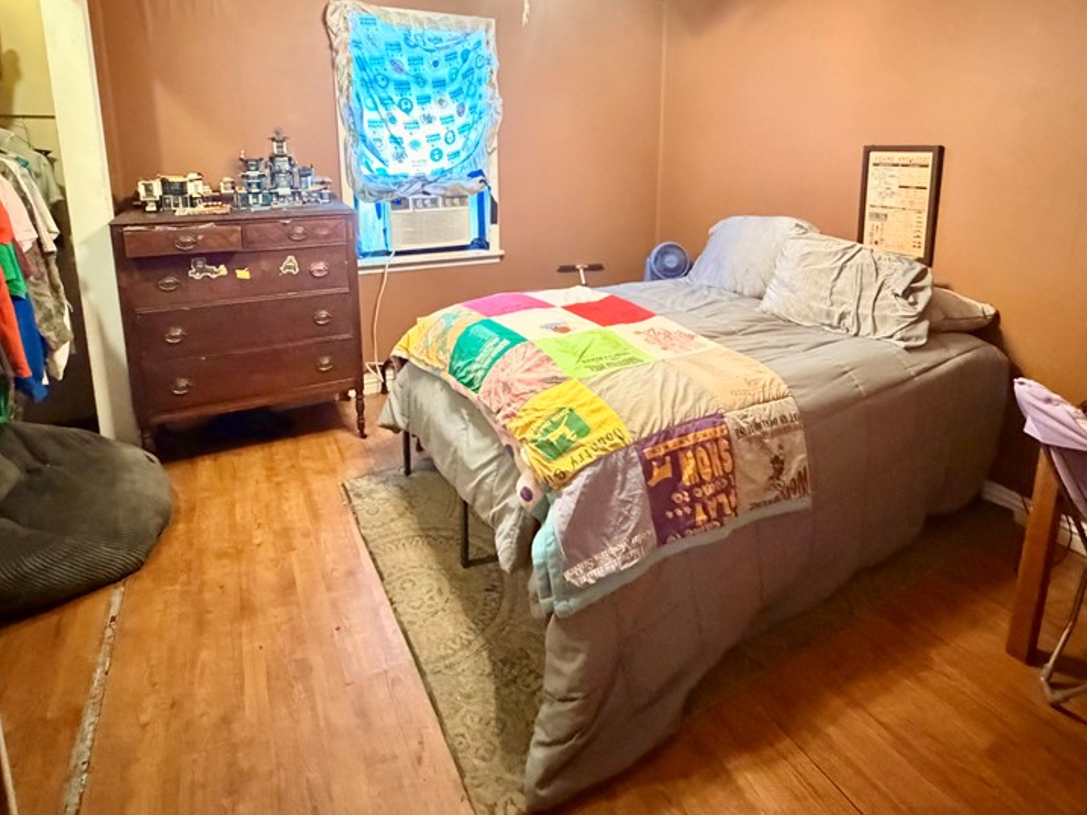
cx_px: 576
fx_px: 628
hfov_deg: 81.6
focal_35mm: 20
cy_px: 253
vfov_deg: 63.8
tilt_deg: -10.5
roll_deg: -0.3
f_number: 2.2
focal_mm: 2.22
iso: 3200
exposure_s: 1/24
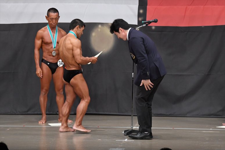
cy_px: 75
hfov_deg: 9.5
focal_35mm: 217
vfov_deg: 6.3
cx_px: 112
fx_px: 1356
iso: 5000
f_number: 5.6
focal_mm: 145
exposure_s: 1/400
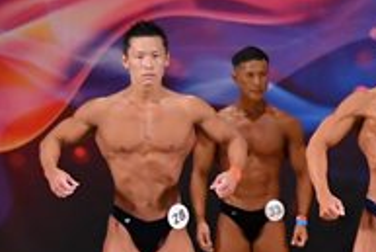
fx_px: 4526
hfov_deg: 4.7
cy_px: 158
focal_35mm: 433
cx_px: 659
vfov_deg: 3.2
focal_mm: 72
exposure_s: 1/400
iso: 3200
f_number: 5.6
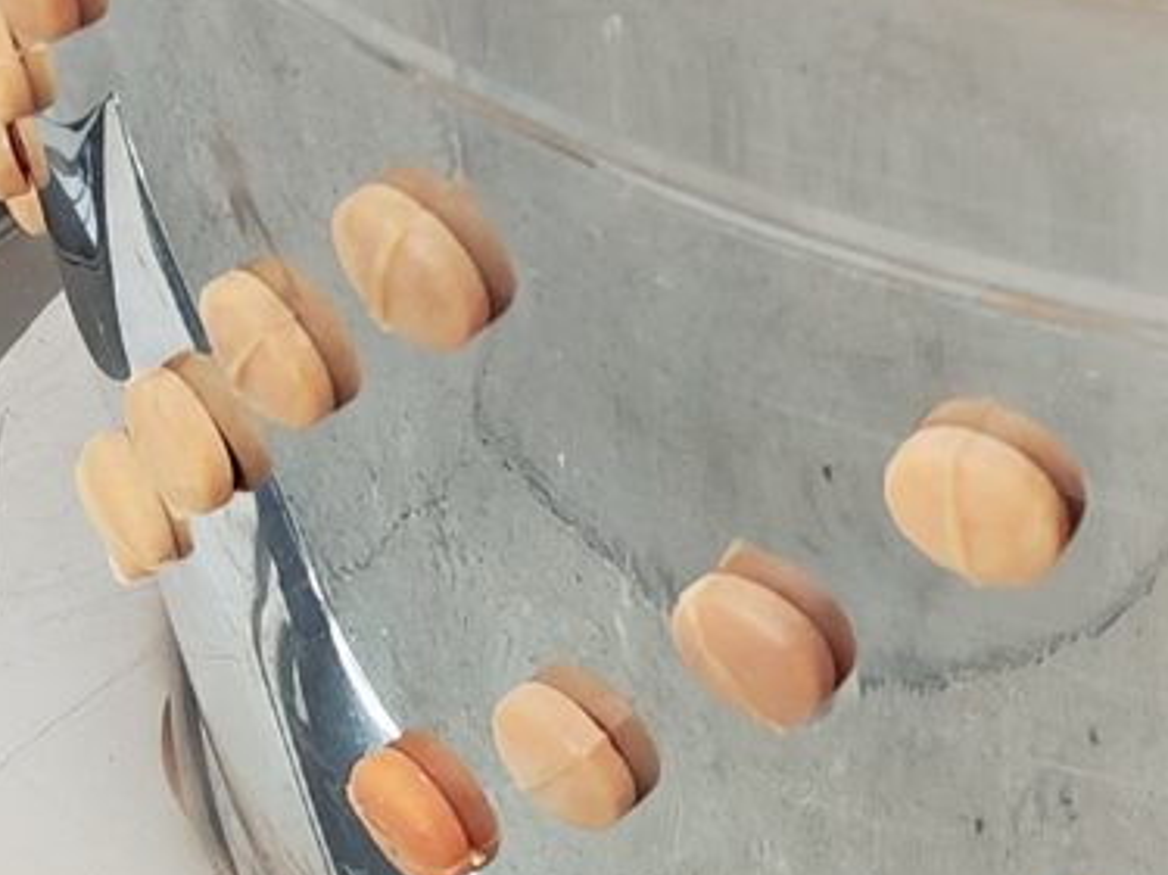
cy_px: 517
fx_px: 5296
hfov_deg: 11.7
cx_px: 2028
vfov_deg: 9.4
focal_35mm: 157
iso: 329
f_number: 1.69
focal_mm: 7.01
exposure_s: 1/100
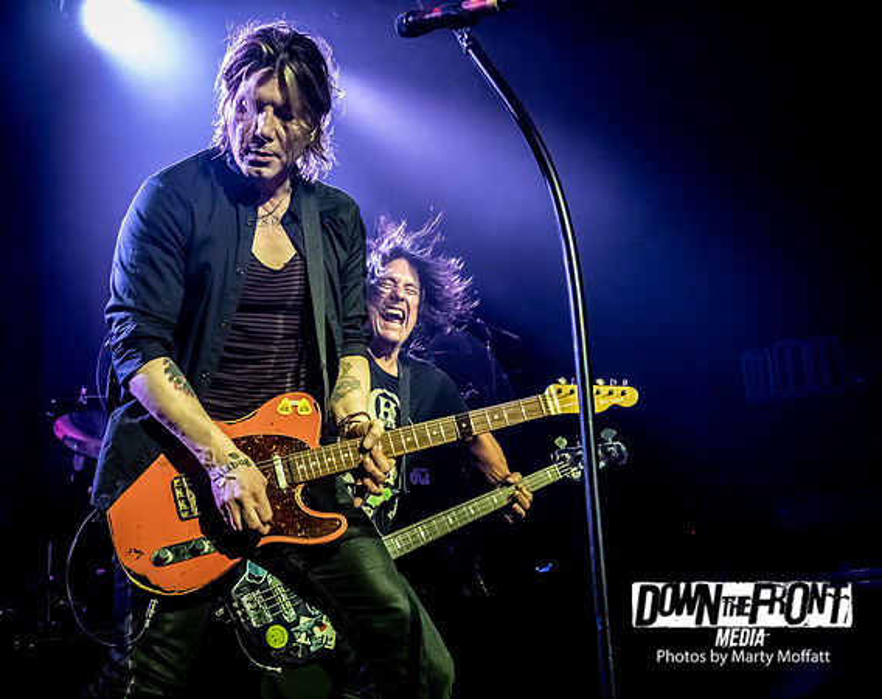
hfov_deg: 34.2
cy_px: 349
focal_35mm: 55
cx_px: 462
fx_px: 1435
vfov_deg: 27.4
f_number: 4
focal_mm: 26
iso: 1600
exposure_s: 1/250
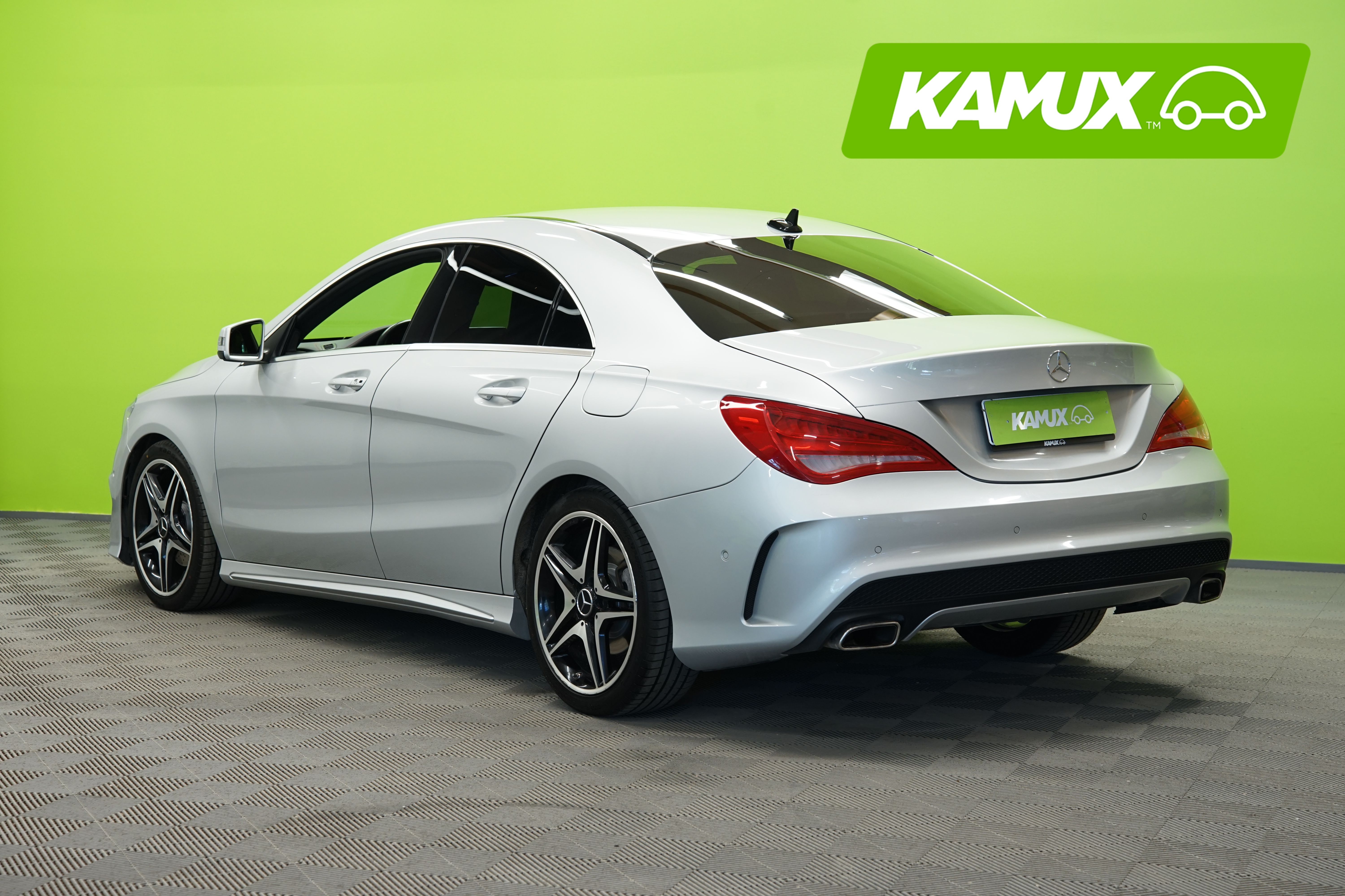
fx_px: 2391
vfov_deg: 21.2
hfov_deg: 31.4
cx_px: 672
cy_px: 448
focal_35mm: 64
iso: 500
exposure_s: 1/15
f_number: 5.6
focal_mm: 64
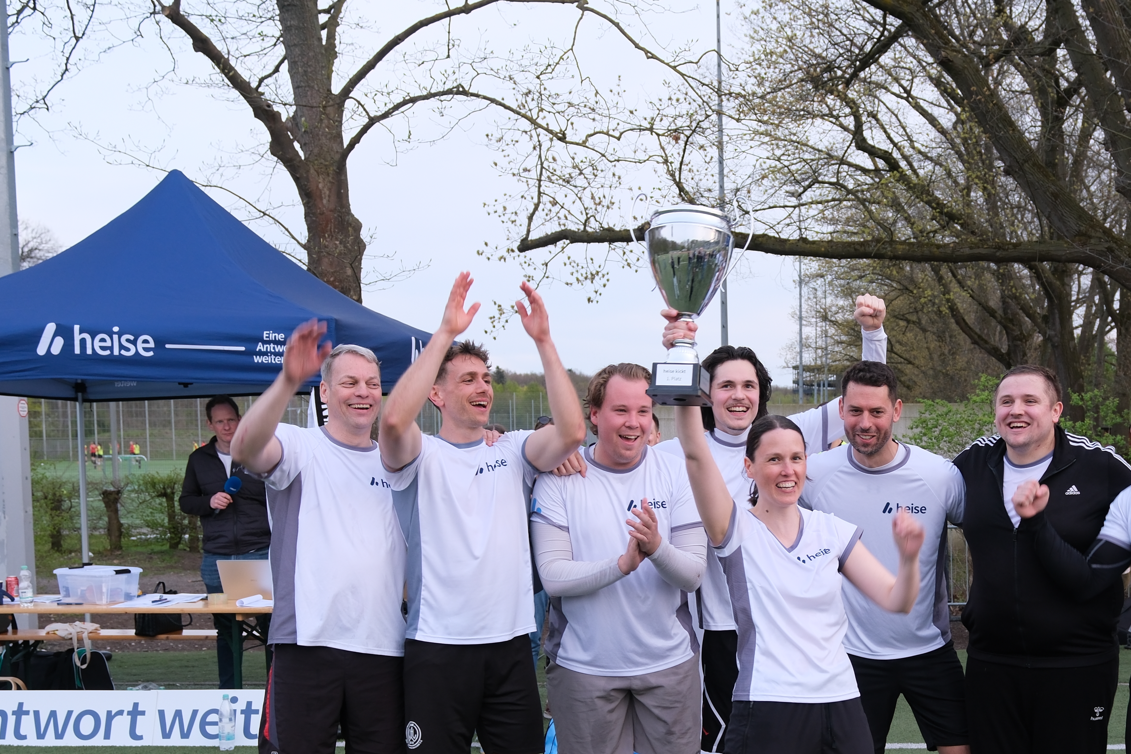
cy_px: 547
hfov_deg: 40.3
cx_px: 805
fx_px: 1508
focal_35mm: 48
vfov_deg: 27.8
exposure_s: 1/140
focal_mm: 19.6
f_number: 3.6
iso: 320
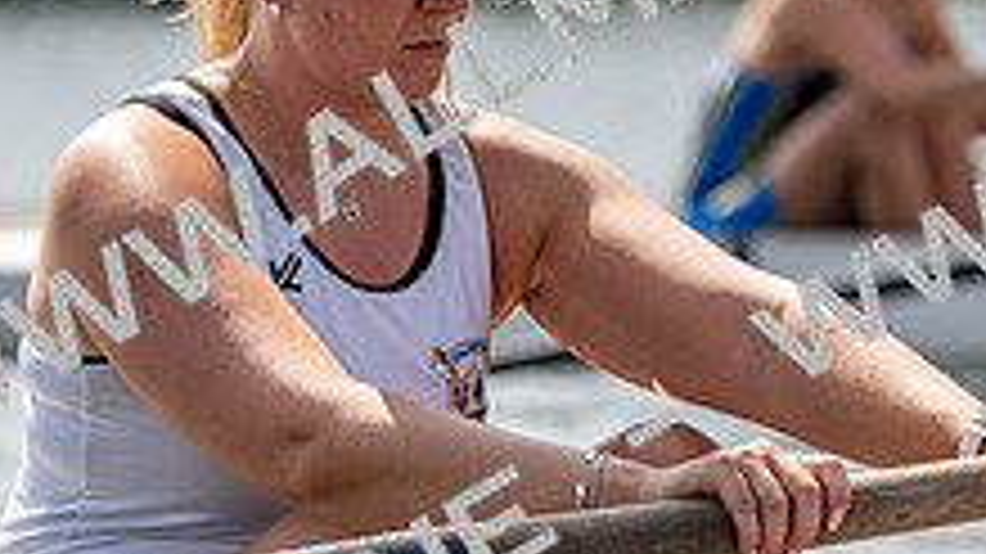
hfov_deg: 3.9
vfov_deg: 2.2
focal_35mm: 556
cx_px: 423
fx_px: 14531
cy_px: 453
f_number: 5.6
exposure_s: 1/1600
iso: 200
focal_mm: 200
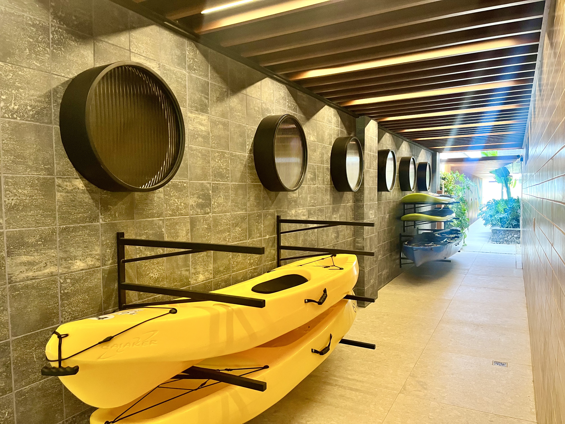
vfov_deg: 53.1
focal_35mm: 26
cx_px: 282
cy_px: 212
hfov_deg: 67.3
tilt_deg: -3.5
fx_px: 424
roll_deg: +1.4
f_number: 1.6
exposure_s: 1/90
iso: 125
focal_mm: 5.1
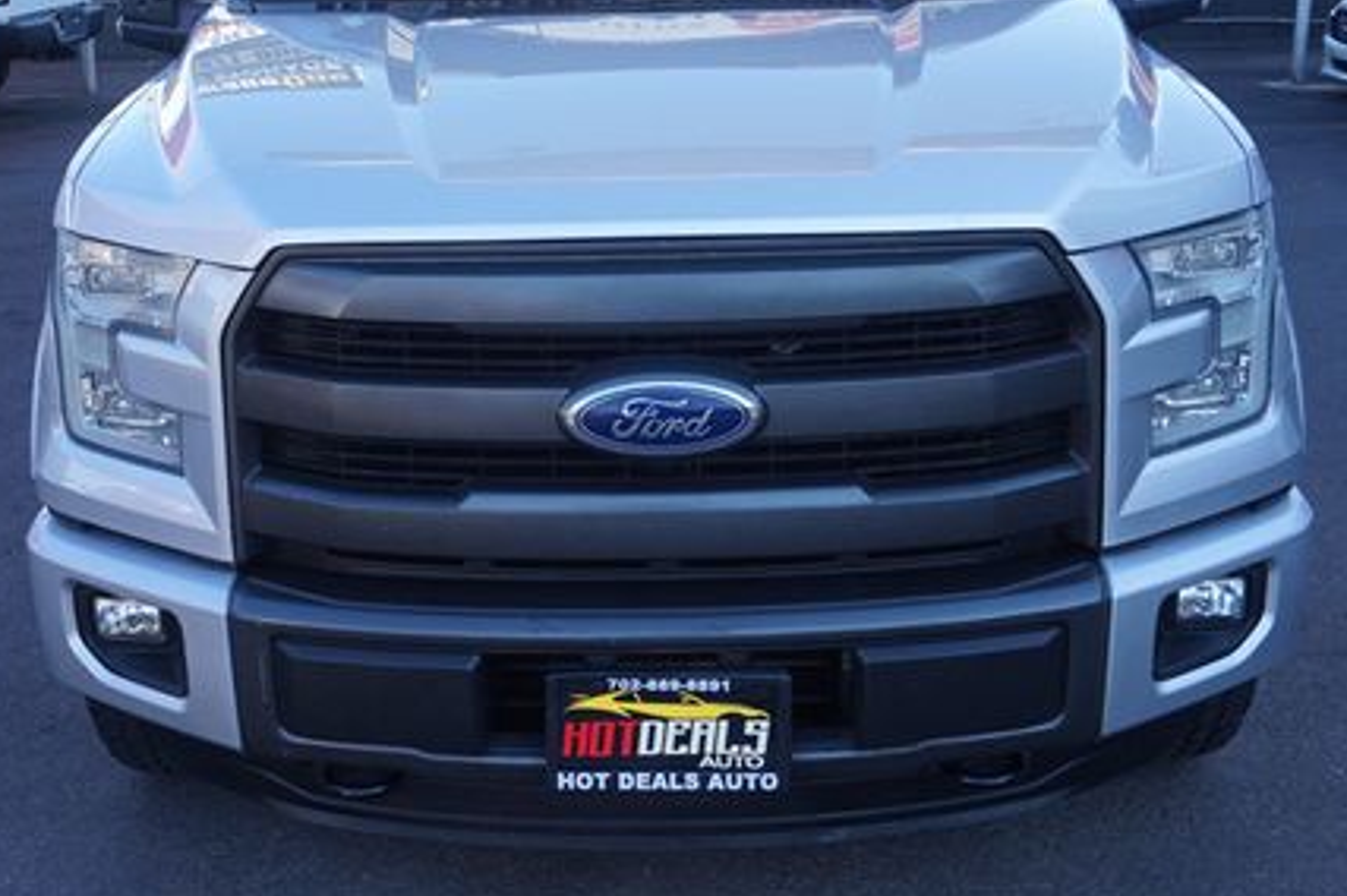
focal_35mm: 45
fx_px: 1682
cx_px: 615
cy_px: 344
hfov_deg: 43.6
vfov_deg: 29.7
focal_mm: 20
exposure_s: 1/80
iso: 100
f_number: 5.6
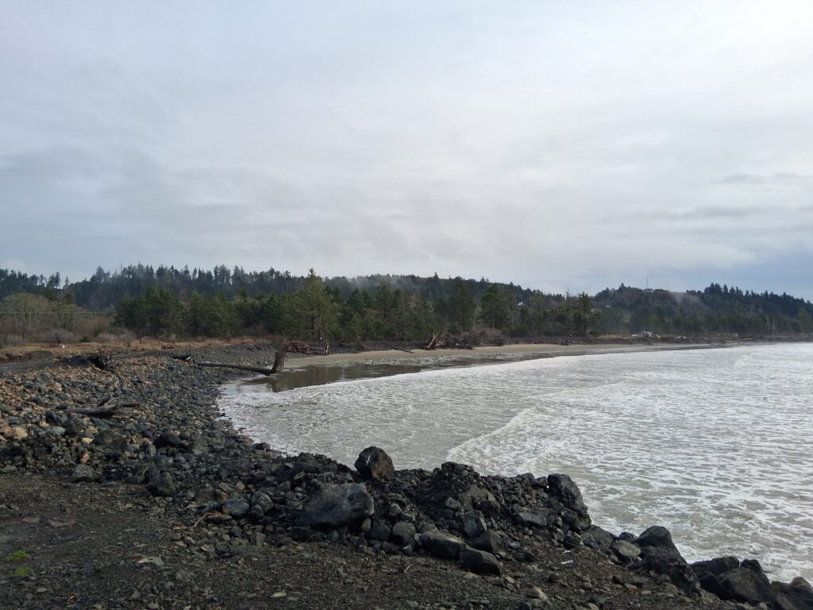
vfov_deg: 53.1
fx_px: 611
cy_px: 305
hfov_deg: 67.3
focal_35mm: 26
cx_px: 406
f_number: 1.8
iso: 25
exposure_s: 1/418
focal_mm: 3.98
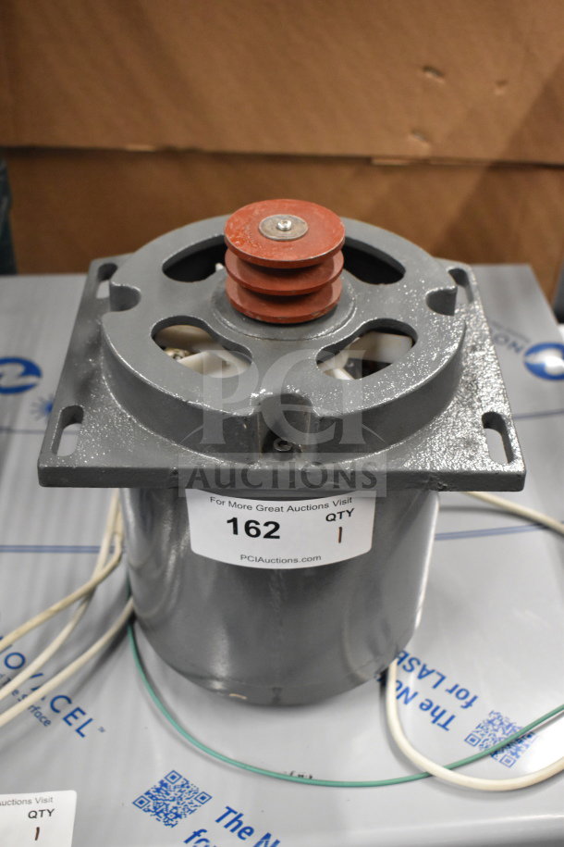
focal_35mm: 44
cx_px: 282
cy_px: 424
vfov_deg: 45.0
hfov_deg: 30.8
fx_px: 1022
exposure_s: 1/50
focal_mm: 29
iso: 3200
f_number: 4.2
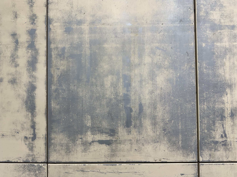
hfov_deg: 71.6
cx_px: 118
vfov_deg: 56.8
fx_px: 164
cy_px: 88
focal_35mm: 24
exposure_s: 1/120
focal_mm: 6.76
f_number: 1.78
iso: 160
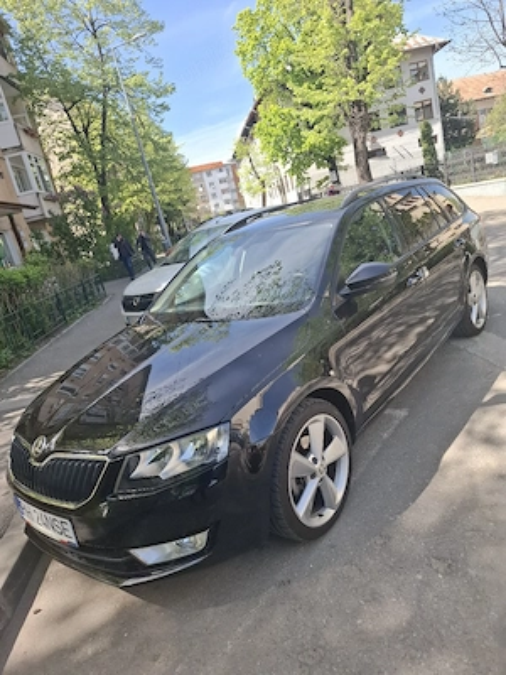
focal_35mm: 23
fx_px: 448
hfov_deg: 58.9
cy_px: 338
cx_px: 253
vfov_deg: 73.9
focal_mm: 5.54
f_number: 1.8
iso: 50
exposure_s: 1/909
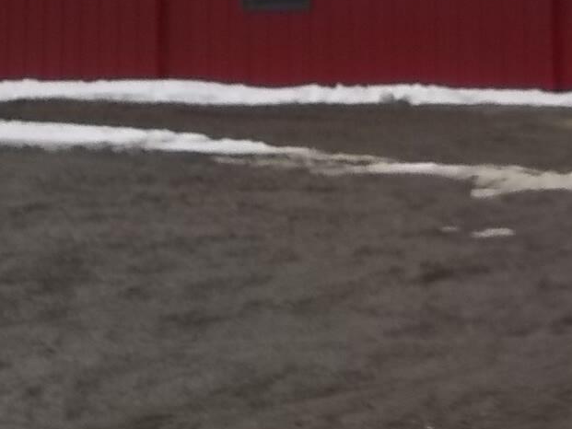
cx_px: 435
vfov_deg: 11.8
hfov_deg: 16.1
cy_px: -132
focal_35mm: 122
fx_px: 2016
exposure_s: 1/100
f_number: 10.1
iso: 80
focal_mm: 6.6
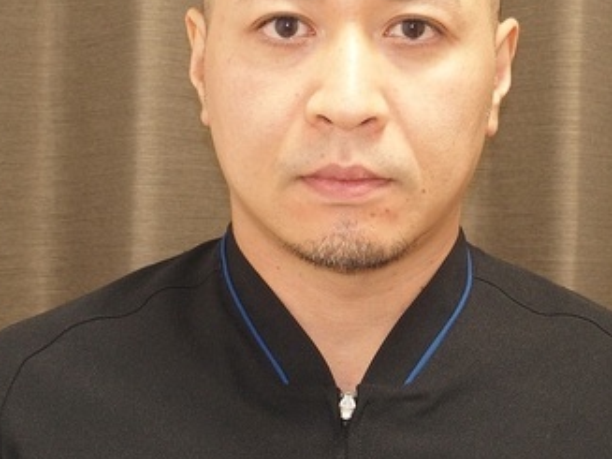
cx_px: 361
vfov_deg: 16.4
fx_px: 1591
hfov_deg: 21.8
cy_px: 180
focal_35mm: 90
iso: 250
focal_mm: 9.8
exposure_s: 1/50
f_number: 2.8
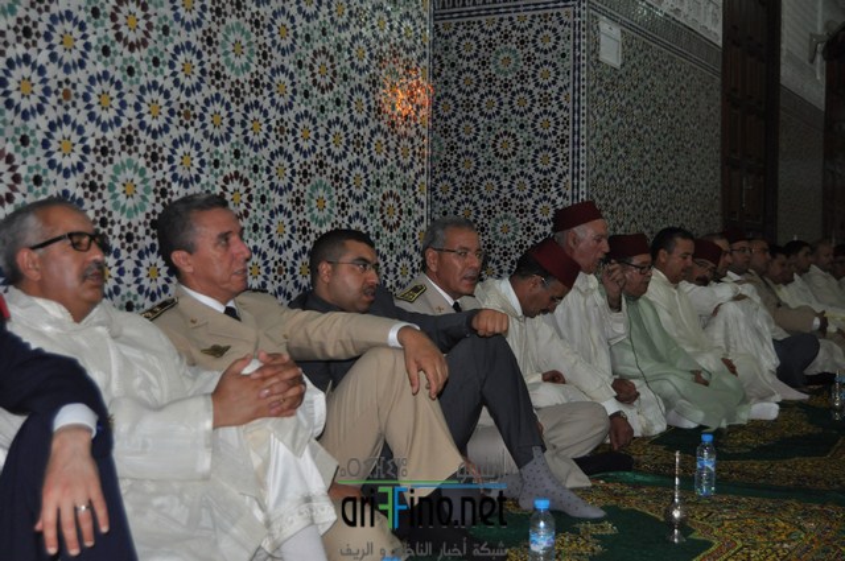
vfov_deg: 28.0
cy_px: 280
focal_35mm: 48
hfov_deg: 41.2
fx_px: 1125
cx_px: 422
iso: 800
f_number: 4.5
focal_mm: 32
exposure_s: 1/60
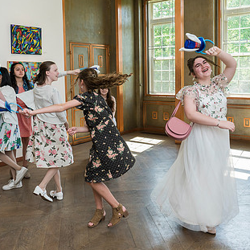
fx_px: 310
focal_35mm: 38
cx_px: 113
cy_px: 101
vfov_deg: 43.7
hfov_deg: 43.8
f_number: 6.3
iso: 1250
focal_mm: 24
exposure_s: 1/125
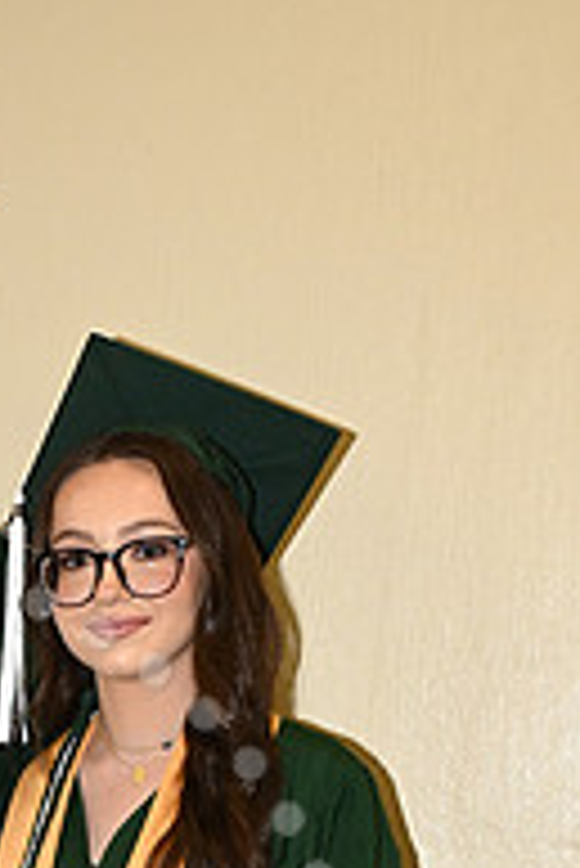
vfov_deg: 20.0
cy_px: 1084
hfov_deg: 14.0
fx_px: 2279
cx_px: -166
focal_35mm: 94
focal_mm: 31.5
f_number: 5.6
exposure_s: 1/60
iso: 1600
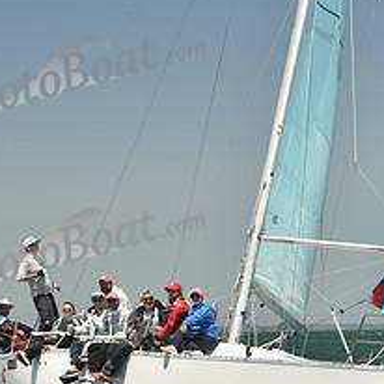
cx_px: 304
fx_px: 2761
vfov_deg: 7.9
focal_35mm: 220
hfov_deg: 7.9
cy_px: 318
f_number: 4.5
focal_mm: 92
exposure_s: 1/800
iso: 250
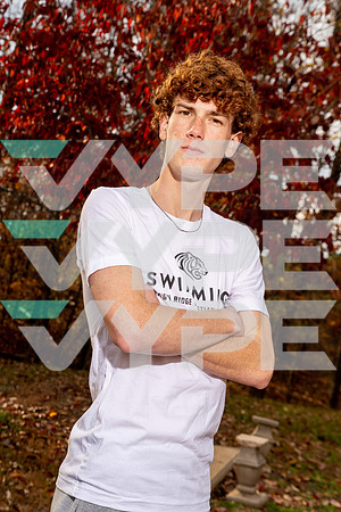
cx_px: 170
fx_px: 923
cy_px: 256
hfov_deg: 20.9
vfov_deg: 31.0
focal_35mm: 65
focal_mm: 65
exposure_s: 1/250
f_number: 8
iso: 125
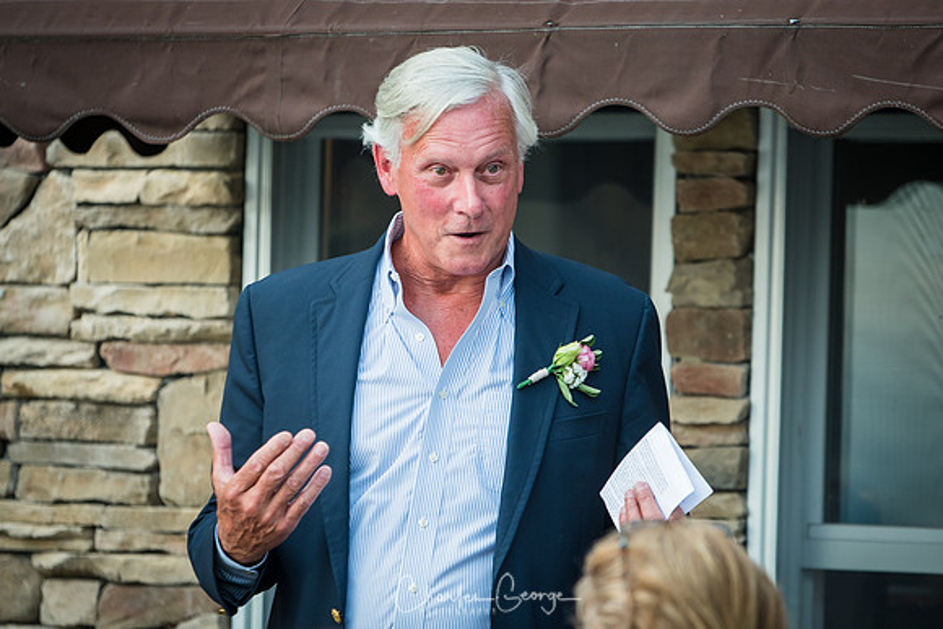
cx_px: 472
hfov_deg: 8.6
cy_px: 314
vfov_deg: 5.7
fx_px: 6288
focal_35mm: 240
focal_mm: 160
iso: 400
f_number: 3.2
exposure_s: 1/250
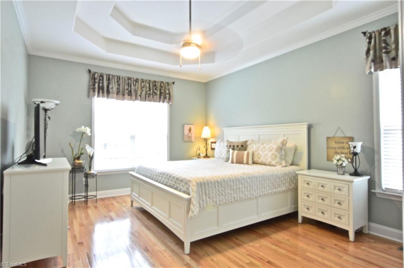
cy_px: 134
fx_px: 219
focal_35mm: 20
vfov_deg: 63.1
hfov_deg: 85.5
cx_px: 202
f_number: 22
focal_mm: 13
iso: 400
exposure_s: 2
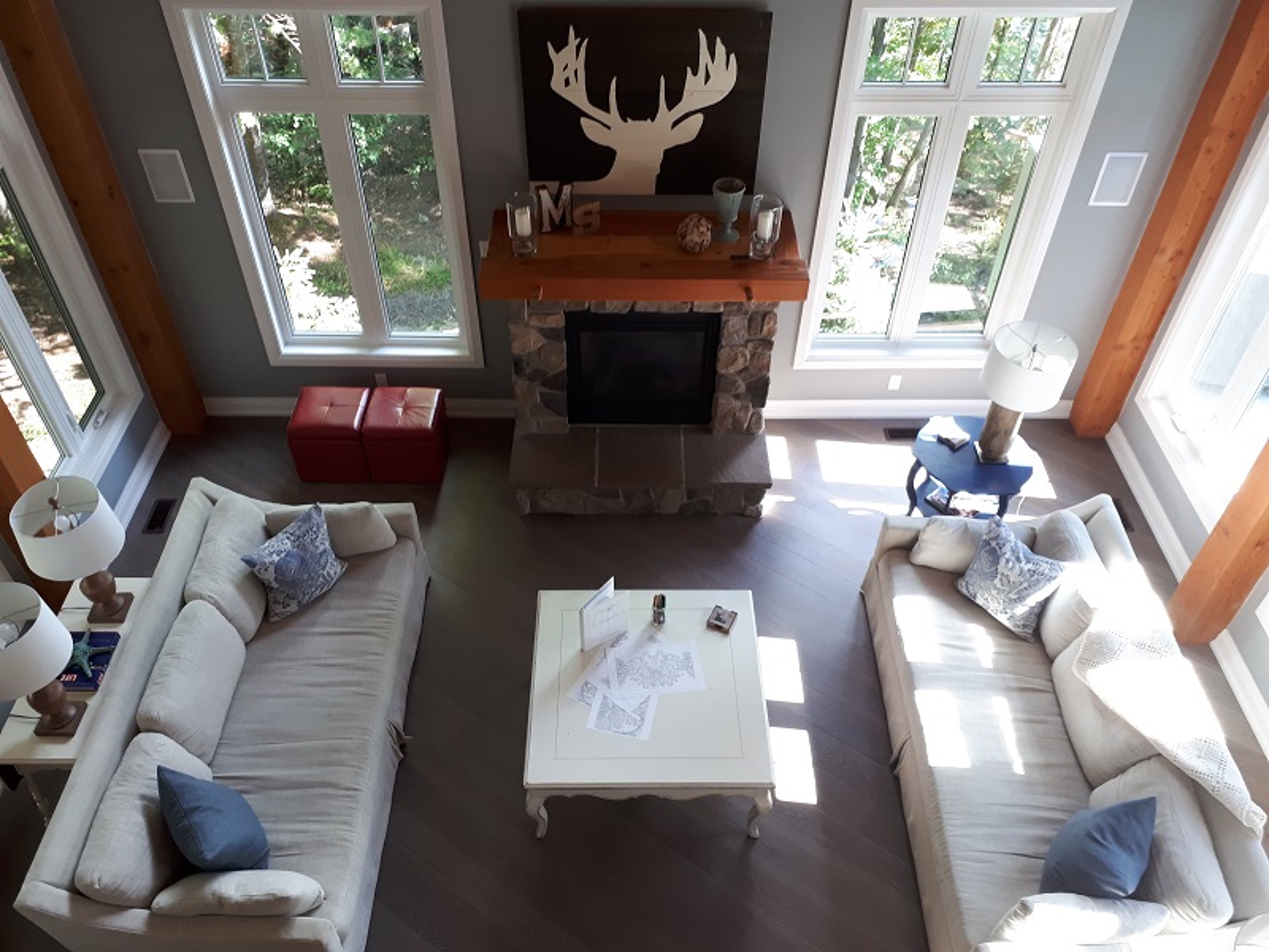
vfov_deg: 51.4
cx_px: 634
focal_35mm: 27
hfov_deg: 65.3
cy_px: 476
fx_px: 990
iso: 50
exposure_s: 1/33
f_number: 1.9
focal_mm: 3.6
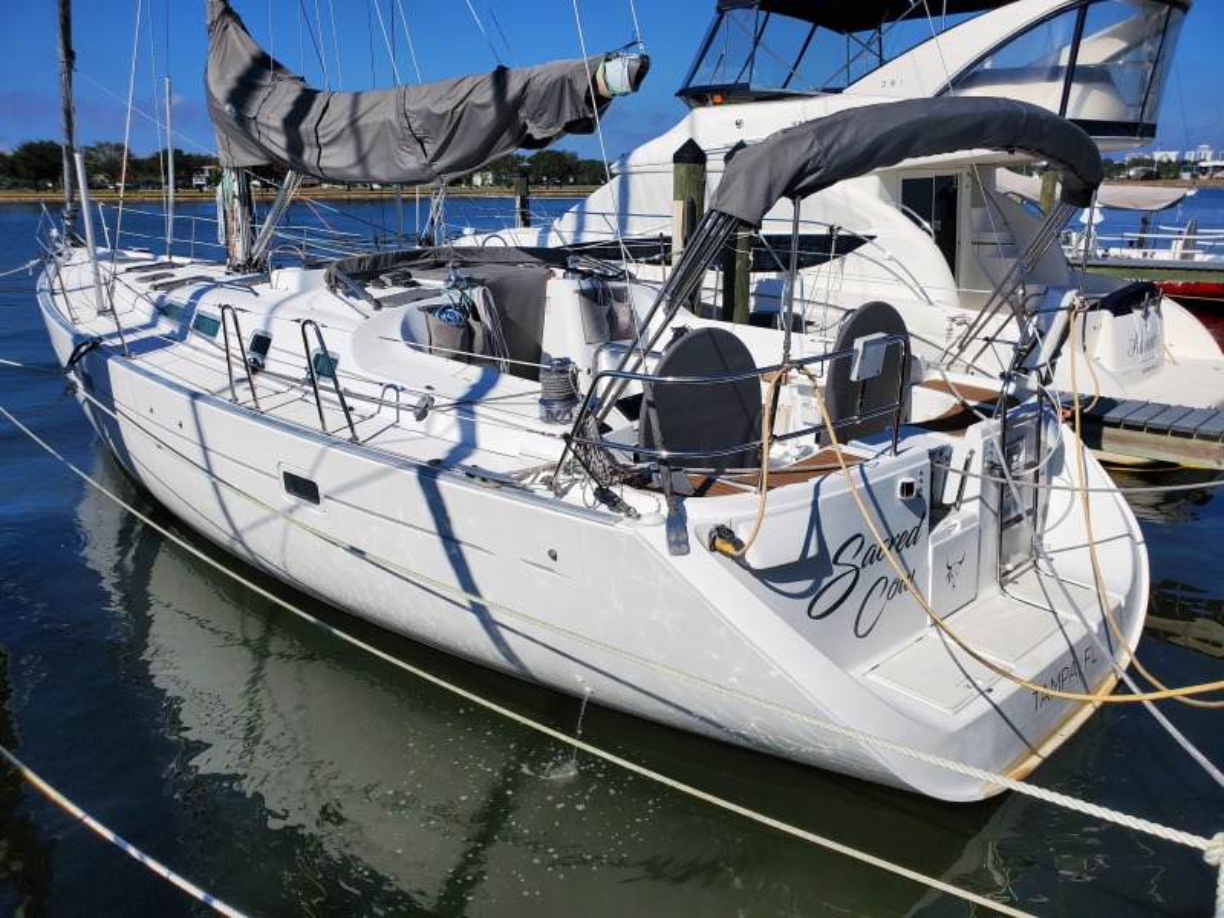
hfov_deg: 67.3
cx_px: 612
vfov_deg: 53.1
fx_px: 919
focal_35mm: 26
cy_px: 459
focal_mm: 4.3
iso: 50
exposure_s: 1/5229
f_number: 2.4
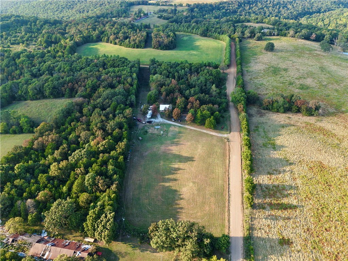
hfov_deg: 71.6
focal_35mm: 24
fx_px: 241
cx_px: 174
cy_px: 130
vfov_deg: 56.8
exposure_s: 1/60
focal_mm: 8.67
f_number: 1.8
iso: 100
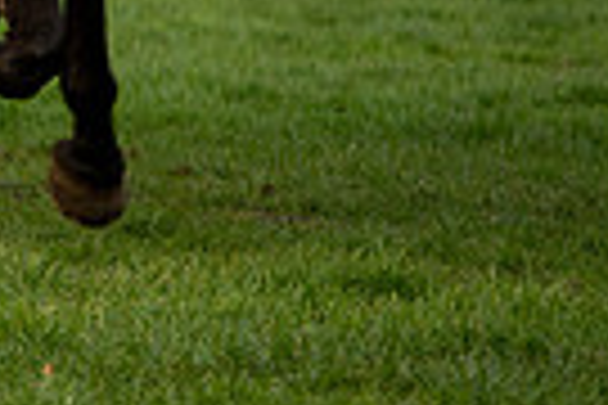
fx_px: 13088
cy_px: -432
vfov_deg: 1.8
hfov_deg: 2.6
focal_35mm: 775
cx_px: -617
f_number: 4
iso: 2000
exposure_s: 1/1600
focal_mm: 180
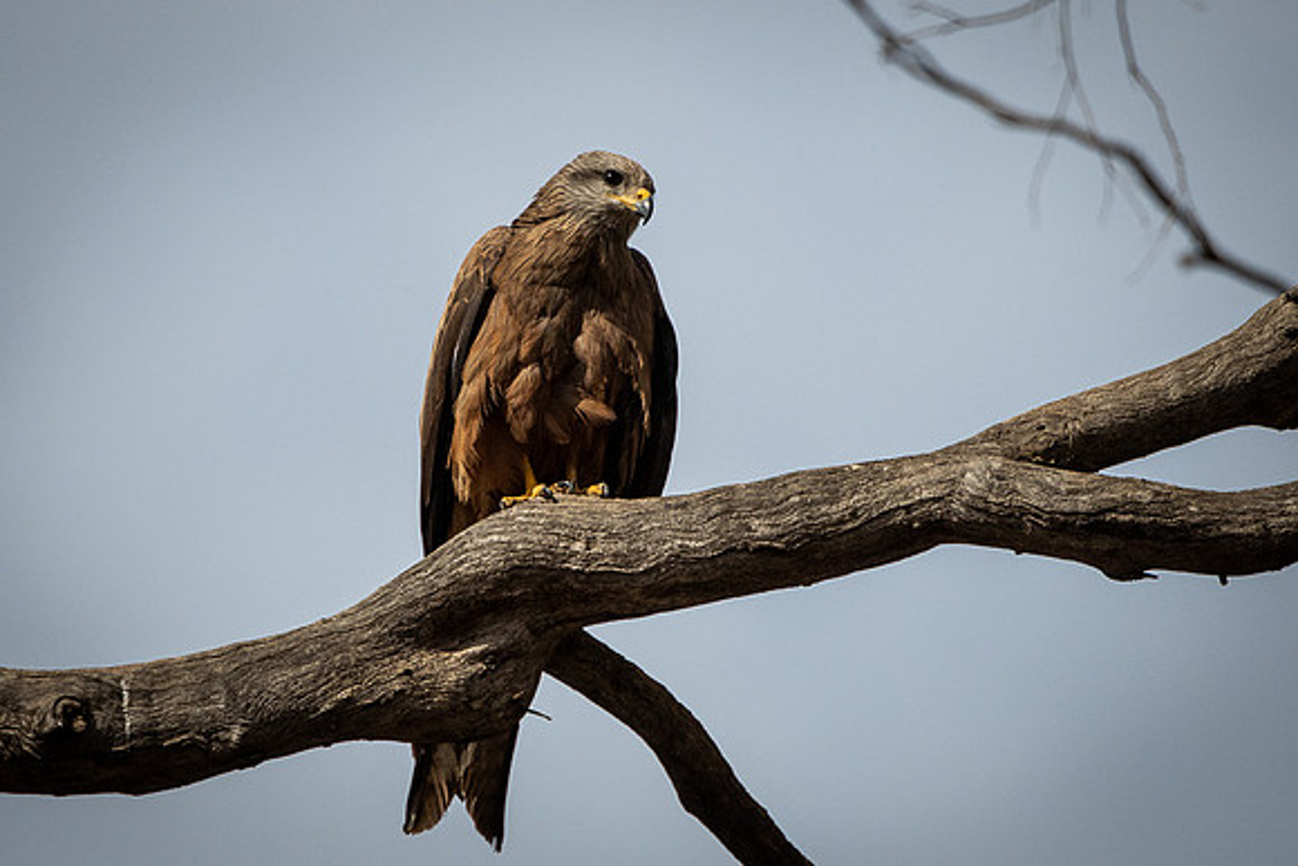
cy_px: 356
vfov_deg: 1.5
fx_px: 32240
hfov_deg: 2.3
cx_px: 563
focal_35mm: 894
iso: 640
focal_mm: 400
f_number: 5.6
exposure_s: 1/6400
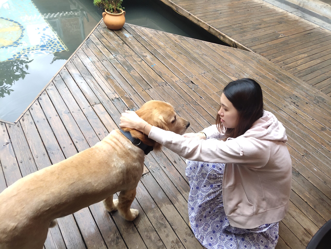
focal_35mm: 29
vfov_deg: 48.2
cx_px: 166
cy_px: 124
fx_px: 277
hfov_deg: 61.7
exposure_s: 1/100
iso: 279
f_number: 1.8
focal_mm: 4.27
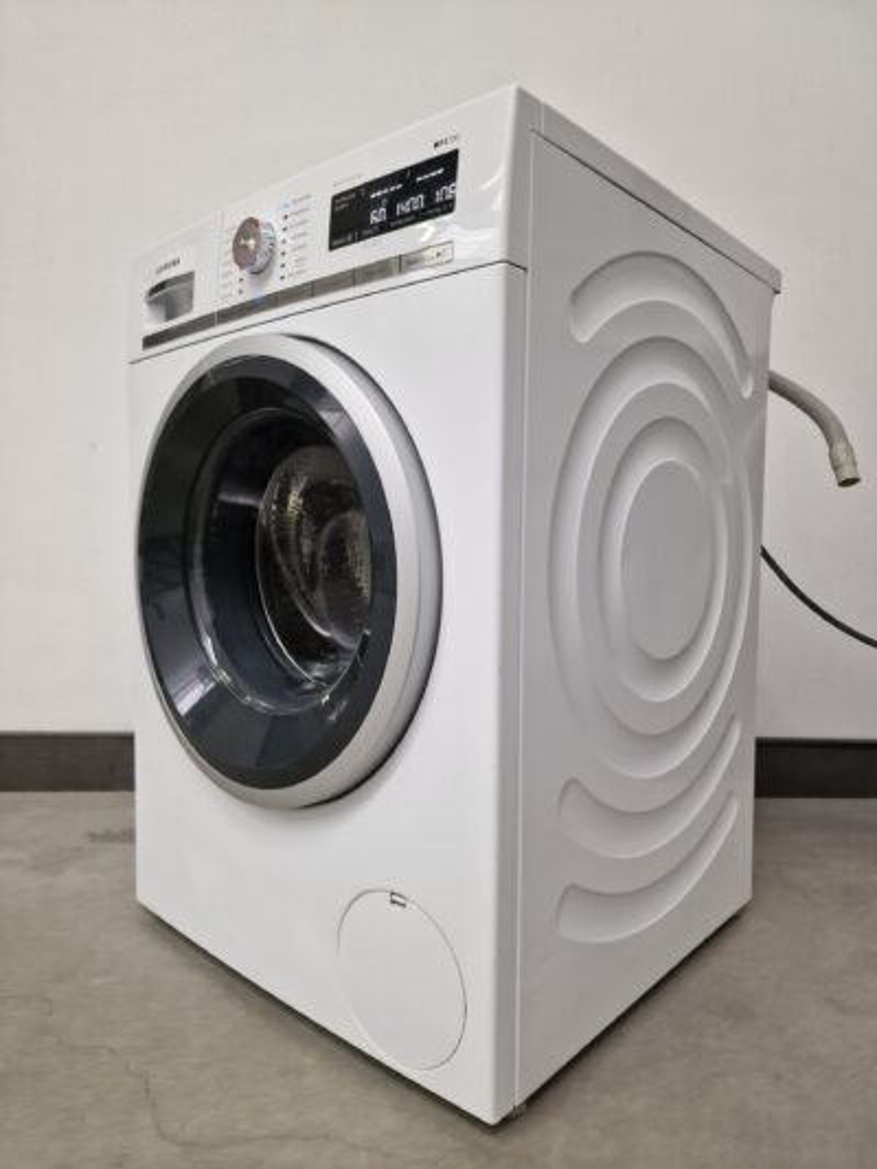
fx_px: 777
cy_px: 584
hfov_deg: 58.9
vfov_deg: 73.9
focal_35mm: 23
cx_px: 438
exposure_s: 1/100
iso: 250
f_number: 1.8
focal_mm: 6.4
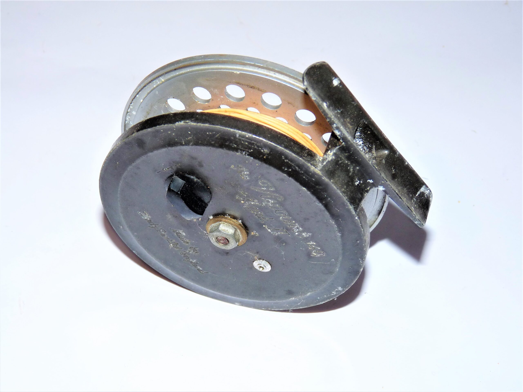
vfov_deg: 22.6
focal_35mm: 65
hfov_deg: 29.8
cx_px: 262
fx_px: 982
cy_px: 196
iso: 100
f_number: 4
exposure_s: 1/30
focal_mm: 11.5
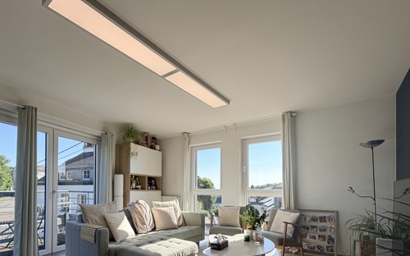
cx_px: 194
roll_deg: +0.0
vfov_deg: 59.4
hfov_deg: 87.9
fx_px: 212
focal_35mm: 19
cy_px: 187
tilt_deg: -0.6
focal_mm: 2.22
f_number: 2.2
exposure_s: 1/386
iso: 50
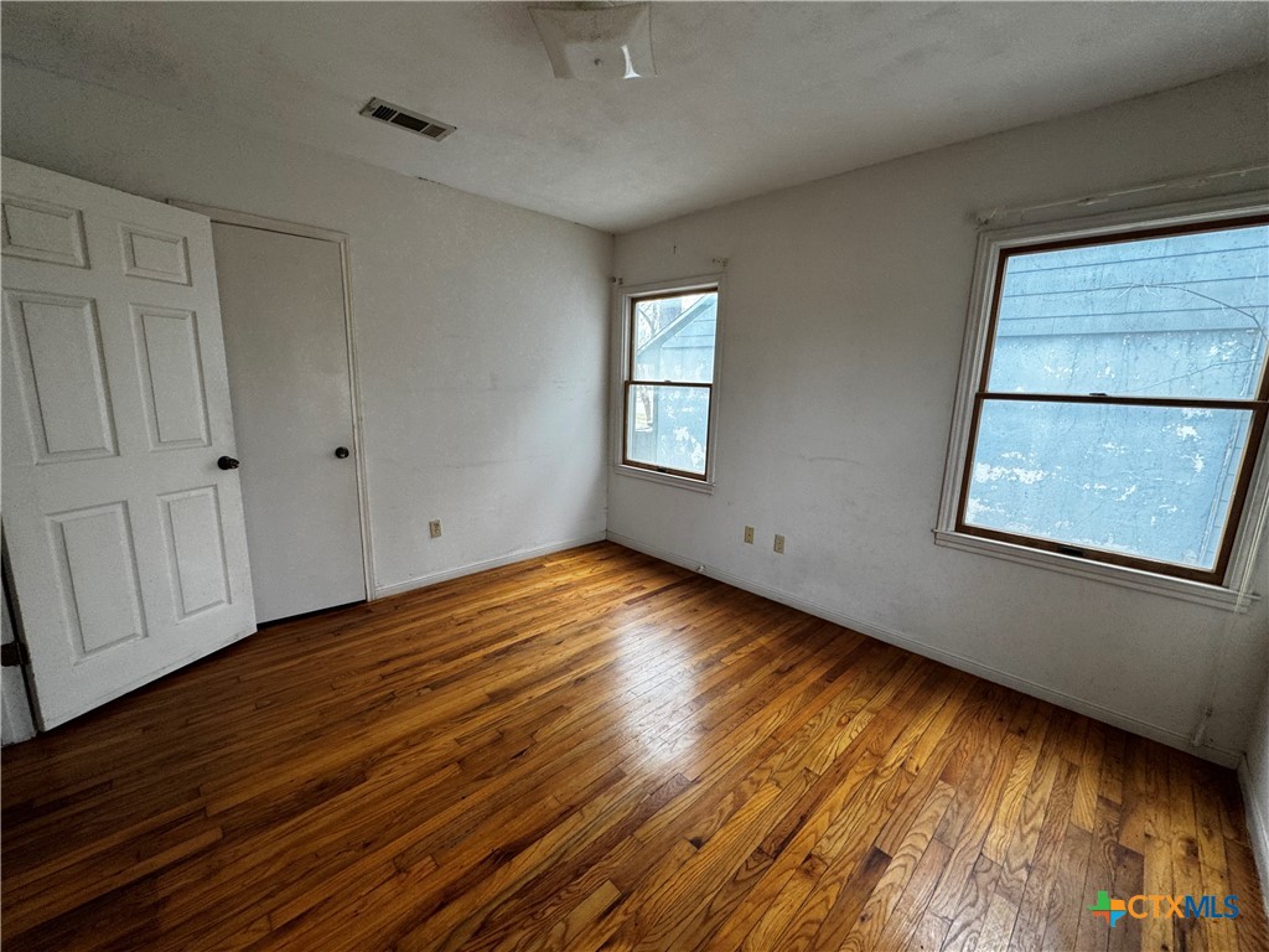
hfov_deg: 102.1
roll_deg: -3.1
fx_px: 513
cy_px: 476
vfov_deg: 85.7
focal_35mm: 14
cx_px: 634
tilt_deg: -9.4
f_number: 2.2
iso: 125
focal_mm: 2.22
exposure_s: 1/99
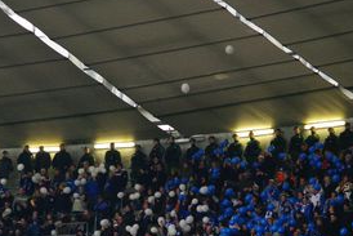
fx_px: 3826
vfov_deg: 3.5
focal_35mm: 390
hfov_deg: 5.3
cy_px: 228
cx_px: 134
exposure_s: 1/180
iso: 1600
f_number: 4.5
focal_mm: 125
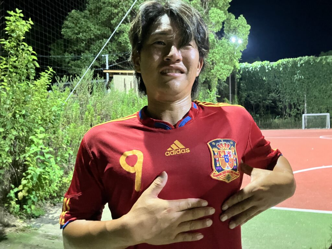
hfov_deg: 63.4
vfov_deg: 49.7
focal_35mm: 28
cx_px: 166
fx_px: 269
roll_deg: -0.9
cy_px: 124
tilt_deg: -1.7
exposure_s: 1/16
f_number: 1.8
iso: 640
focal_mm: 3.99
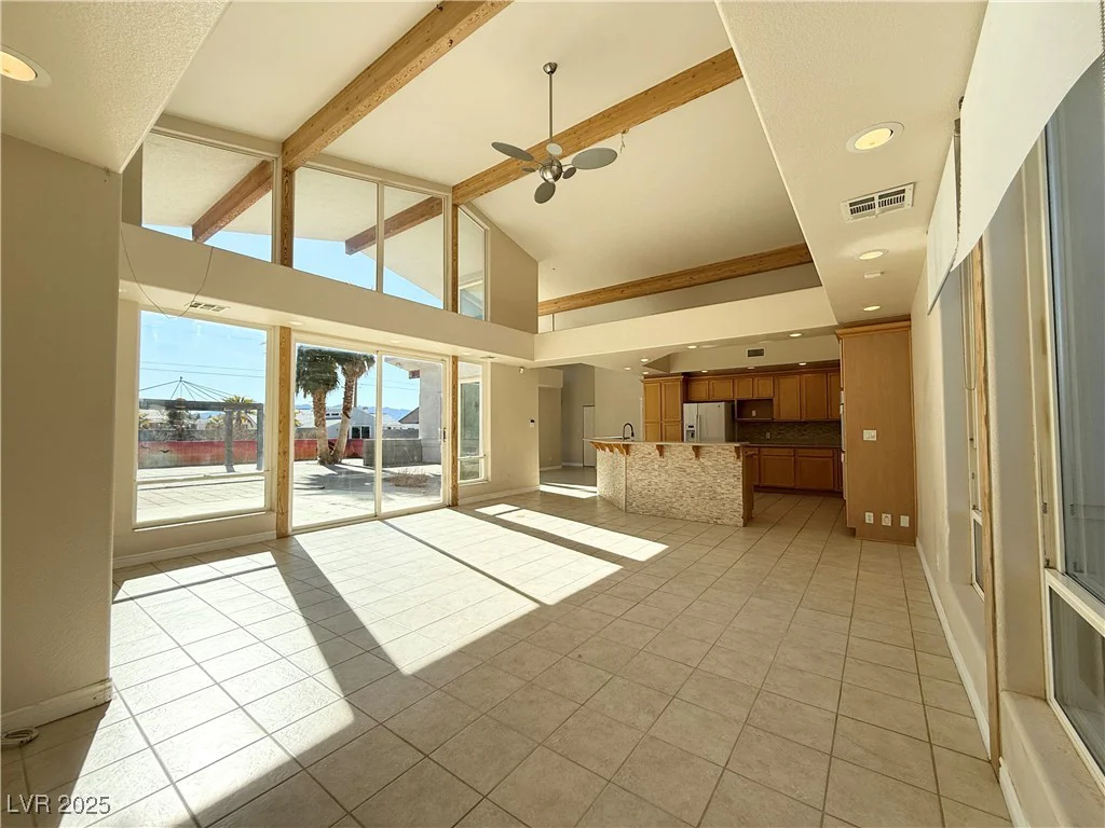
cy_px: 414
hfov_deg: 102.1
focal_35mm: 14
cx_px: 552
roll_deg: +0.3
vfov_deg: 85.7
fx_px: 447
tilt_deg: +2.4
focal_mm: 2.22
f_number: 2.2
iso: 50
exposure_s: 1/1368
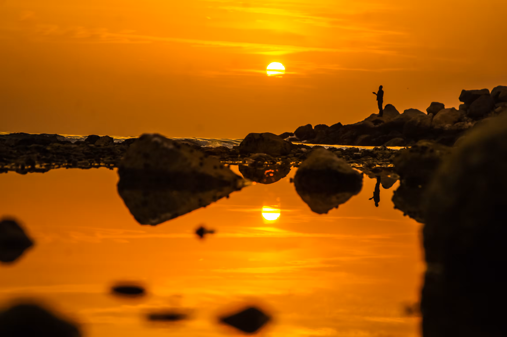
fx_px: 1900
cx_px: 254
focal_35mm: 135
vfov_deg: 10.1
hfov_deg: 15.2
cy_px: 168
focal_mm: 90
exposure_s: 1/200
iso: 200
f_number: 9
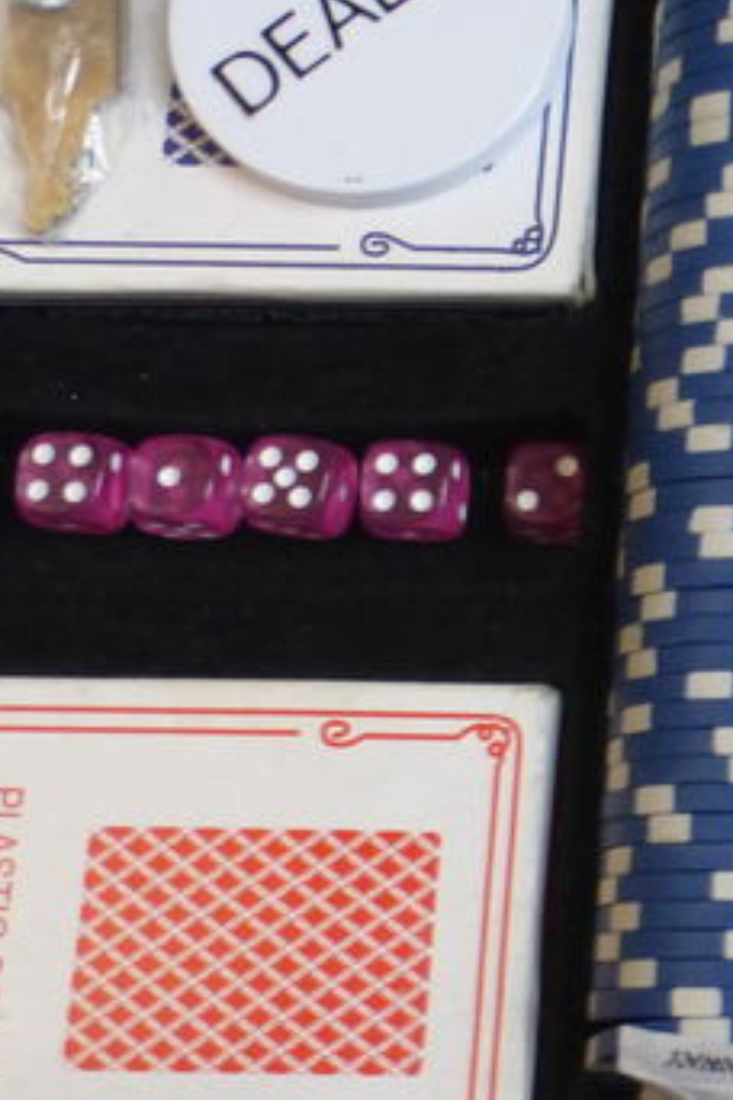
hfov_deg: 16.2
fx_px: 2321
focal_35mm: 76
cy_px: 524
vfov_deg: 26.6
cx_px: 1148
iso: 400
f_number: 3.3
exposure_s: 1/10
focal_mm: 4.3
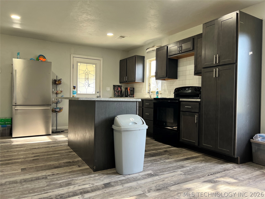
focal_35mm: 26
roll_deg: -0.8
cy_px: 100
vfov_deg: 53.1
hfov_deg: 67.3
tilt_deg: -2.3
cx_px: 132
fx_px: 199
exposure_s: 1/121
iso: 125
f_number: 1.5
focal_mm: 5.7
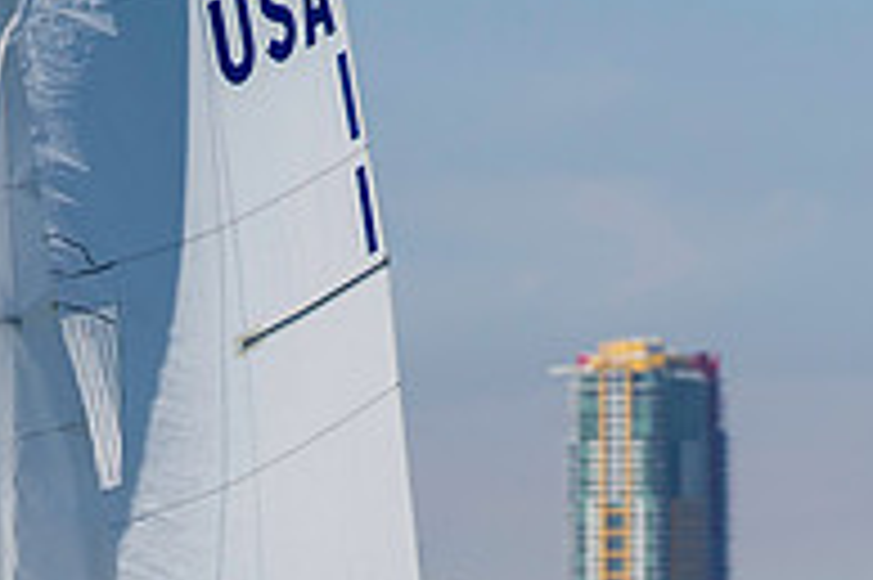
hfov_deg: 3.3
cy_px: 806
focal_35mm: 627
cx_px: 69
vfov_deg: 2.2
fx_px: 15192
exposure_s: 1/1600
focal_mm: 200
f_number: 5.6
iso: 200
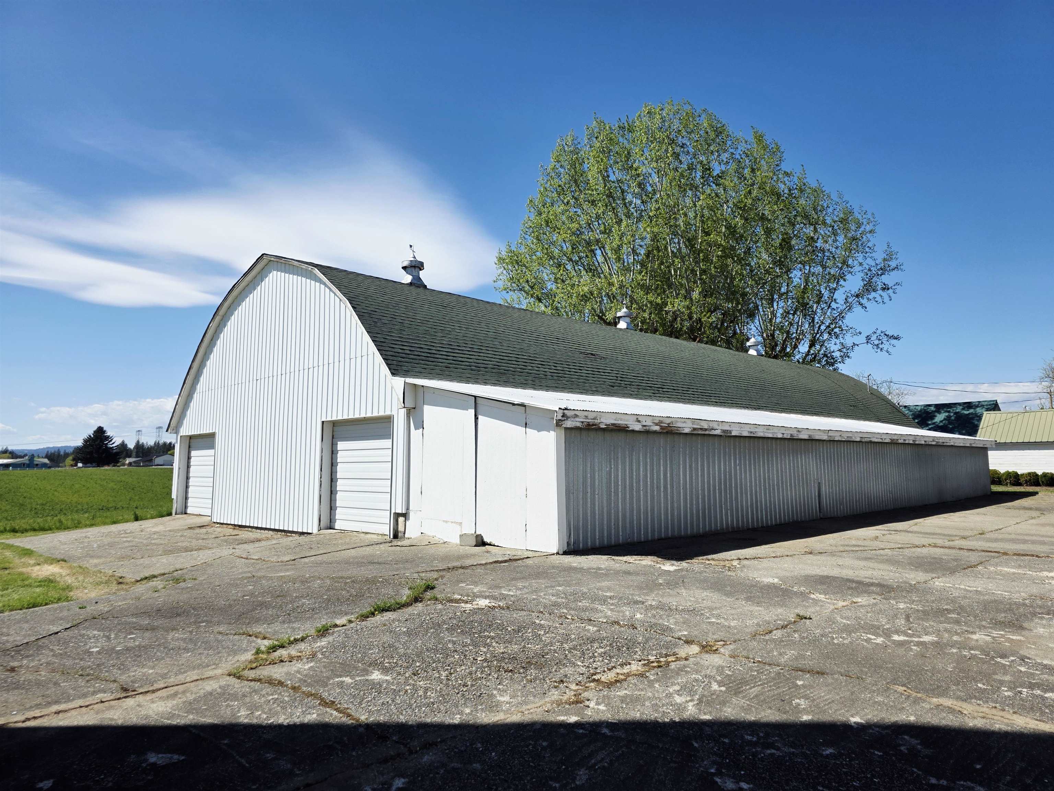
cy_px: 396
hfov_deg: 73.9
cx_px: 527
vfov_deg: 58.9
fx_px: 700
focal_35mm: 23
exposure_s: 1/10000
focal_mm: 6.3
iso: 64
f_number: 1.7
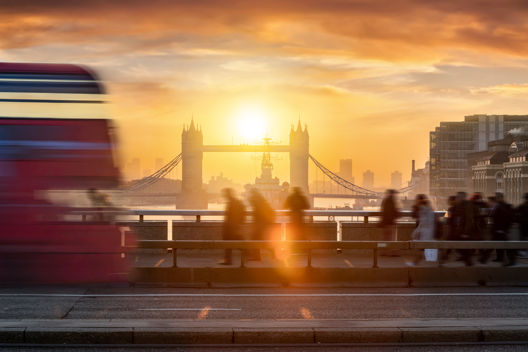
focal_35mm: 75
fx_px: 1100
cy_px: 176
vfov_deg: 18.2
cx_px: 264
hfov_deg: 27.0
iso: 100
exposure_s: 1/60
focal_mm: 75
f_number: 10
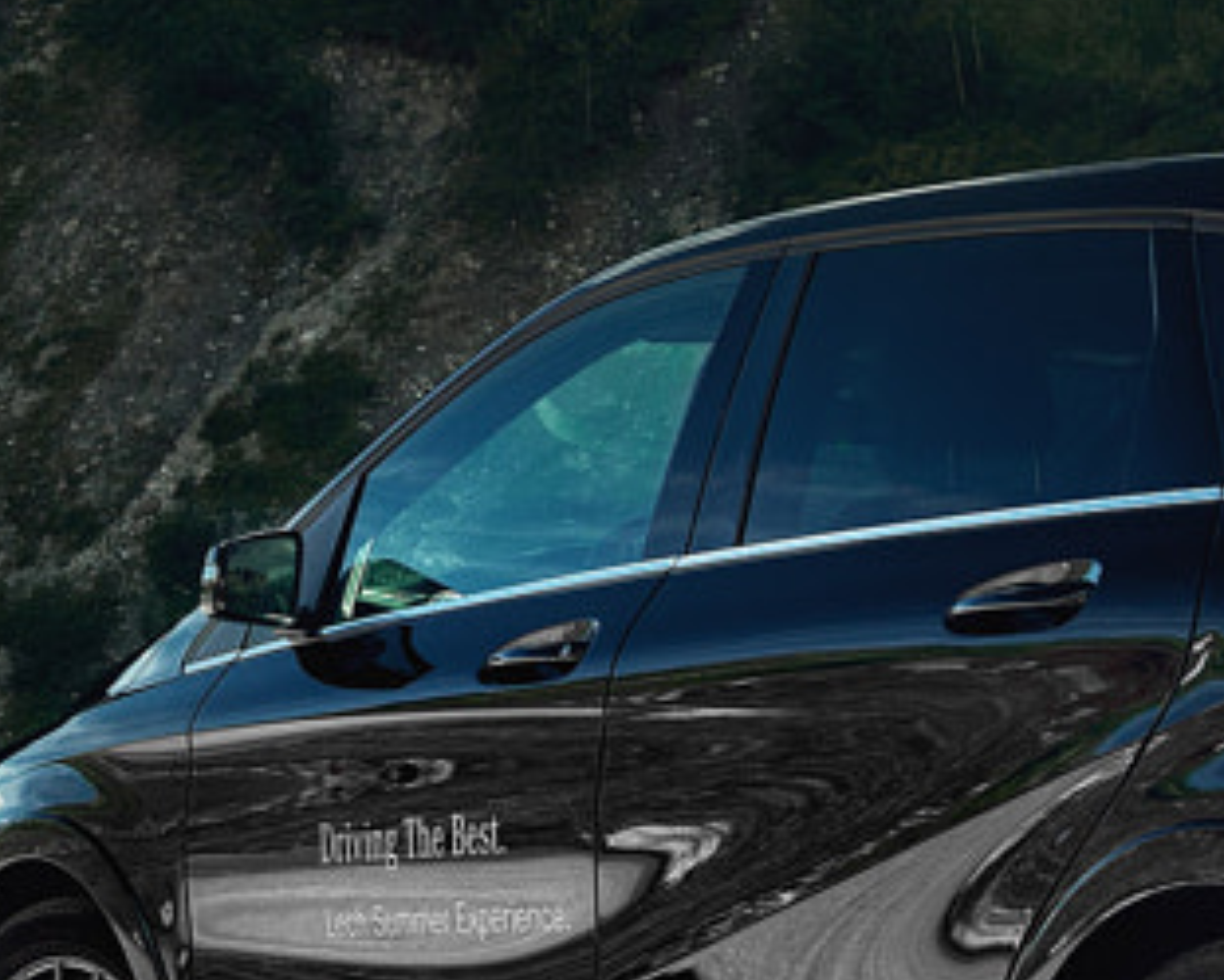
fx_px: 4203
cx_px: 449
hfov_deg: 16.5
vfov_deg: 13.3
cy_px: 525
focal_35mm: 116
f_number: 5.6
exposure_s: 1/125
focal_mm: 24
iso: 160
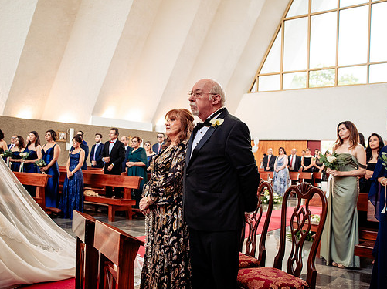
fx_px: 436
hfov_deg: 47.9
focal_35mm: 39
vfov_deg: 36.8
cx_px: 182
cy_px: 144
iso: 1600
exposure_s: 1/125
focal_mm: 35
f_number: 4.5
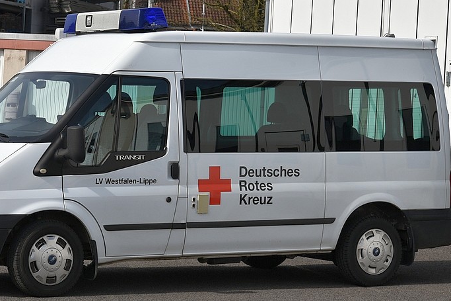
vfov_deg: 12.2
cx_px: 166
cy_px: 140
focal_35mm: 112
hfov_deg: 18.2
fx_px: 1403
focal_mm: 85
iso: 200
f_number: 10
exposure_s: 1/400
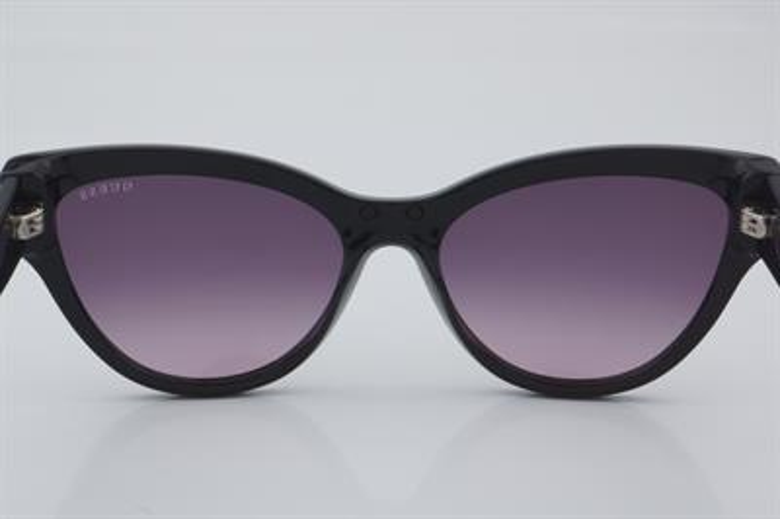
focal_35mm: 75
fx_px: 1624
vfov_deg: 18.2
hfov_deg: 27.0
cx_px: 390
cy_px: 260
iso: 100
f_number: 32
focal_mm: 50
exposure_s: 1/4
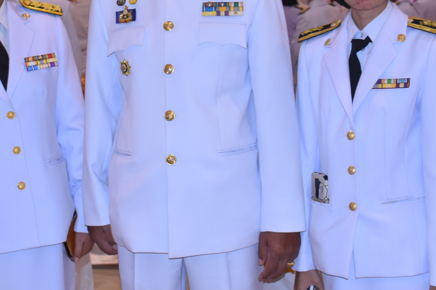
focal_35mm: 86
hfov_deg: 23.6
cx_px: 159
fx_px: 1041
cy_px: 19
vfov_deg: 15.7
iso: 800
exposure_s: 1/80
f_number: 4.5
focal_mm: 24
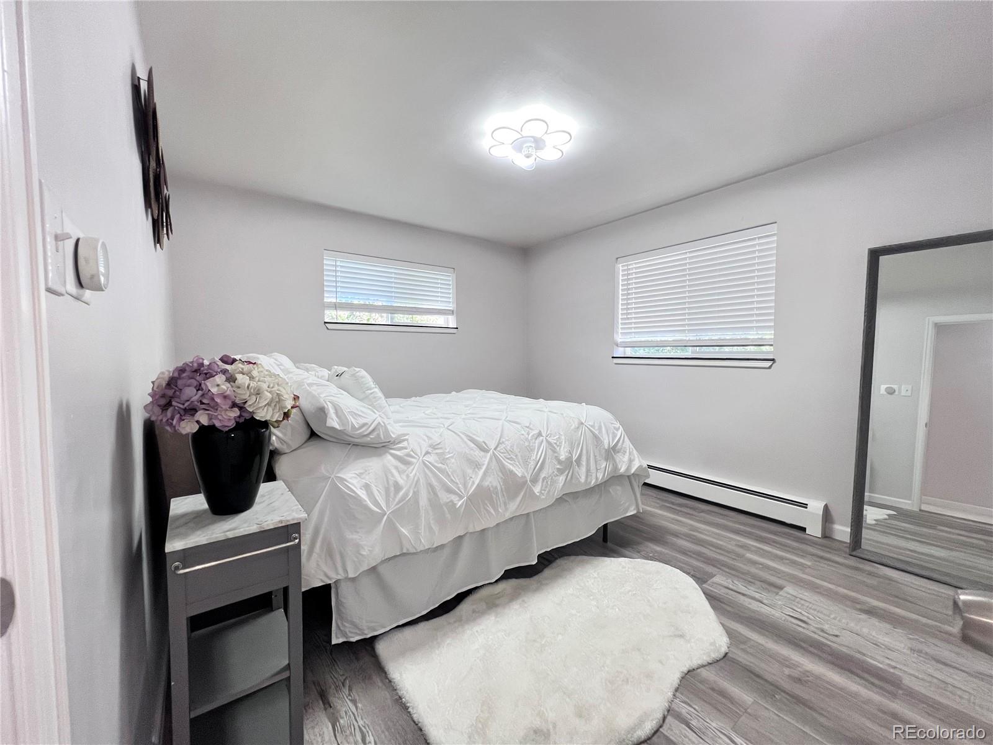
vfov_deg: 89.9
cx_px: 496
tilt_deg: -3.0
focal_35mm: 13
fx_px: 373
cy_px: 372
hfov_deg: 106.2
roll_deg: +0.1
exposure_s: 1/99
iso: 250
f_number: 1.8
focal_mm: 1.57
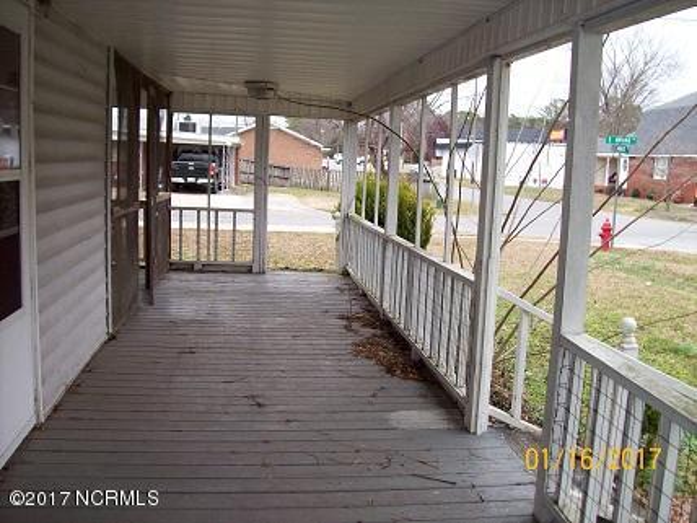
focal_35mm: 36
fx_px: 725
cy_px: 262
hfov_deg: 51.4
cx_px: 348
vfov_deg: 39.7
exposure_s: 1/64
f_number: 2.7
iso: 80
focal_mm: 6
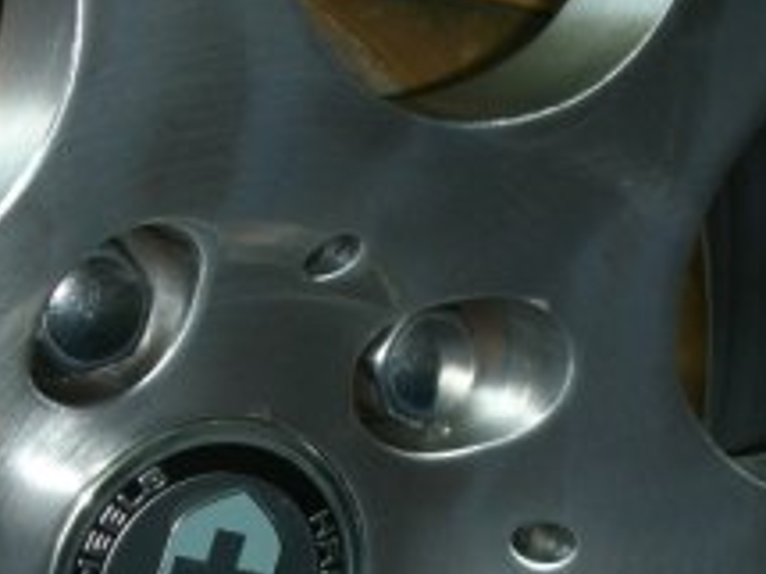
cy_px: 556
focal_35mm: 73
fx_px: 1614
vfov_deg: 19.6
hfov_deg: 26.6
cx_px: 274
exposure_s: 1/60.1
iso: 50
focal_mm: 5.8
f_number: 3
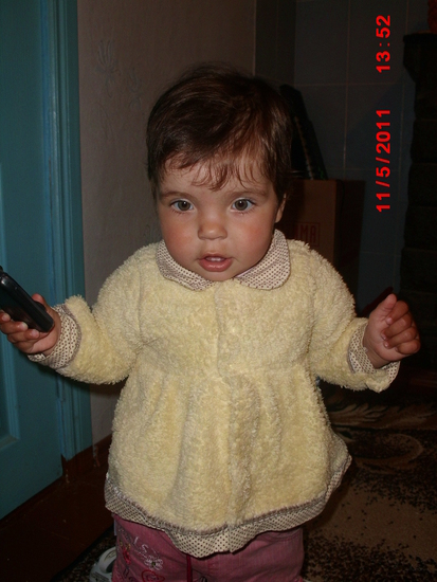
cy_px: 291
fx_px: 605
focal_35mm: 36
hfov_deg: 39.7
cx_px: 218
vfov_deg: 51.3
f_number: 2.9
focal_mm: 6.3
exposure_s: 1/60
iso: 64
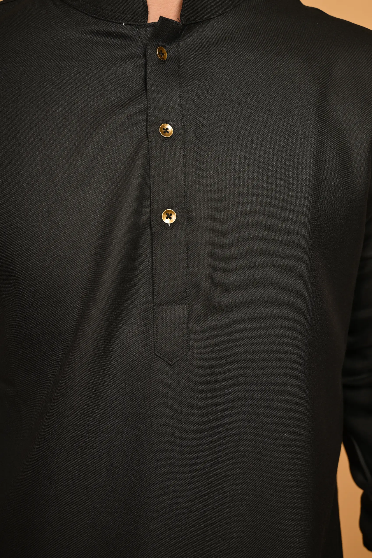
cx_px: 186
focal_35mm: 45
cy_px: 279
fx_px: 697
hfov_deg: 29.9
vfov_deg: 43.6
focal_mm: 45
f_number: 6.3
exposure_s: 1/200
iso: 160
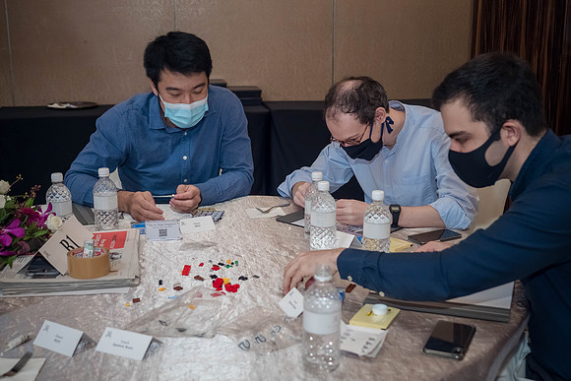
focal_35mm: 47
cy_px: 190
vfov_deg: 28.8
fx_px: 742
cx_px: 286
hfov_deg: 42.1
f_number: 2.2
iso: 500
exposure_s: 1/80
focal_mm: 22
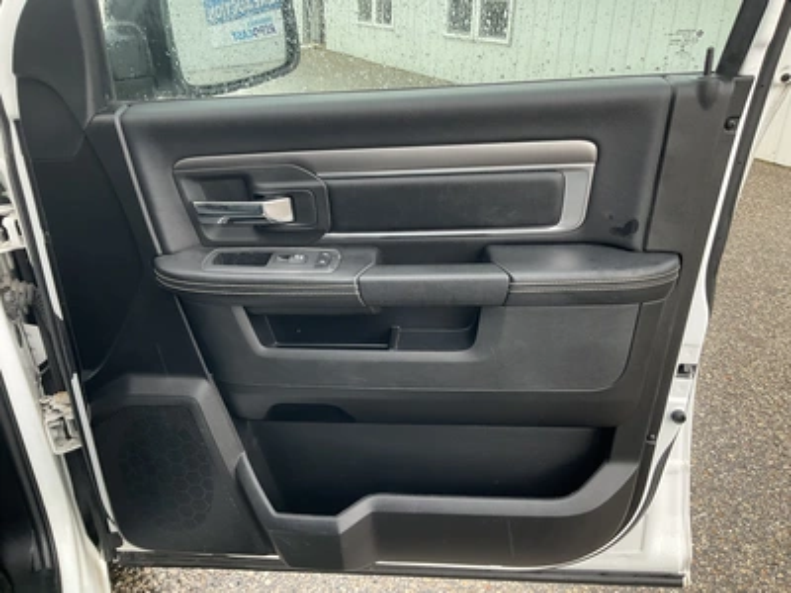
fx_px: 663
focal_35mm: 29
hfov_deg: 61.7
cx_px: 396
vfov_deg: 48.2
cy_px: 296
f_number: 1.8
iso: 64
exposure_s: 1/60
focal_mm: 3
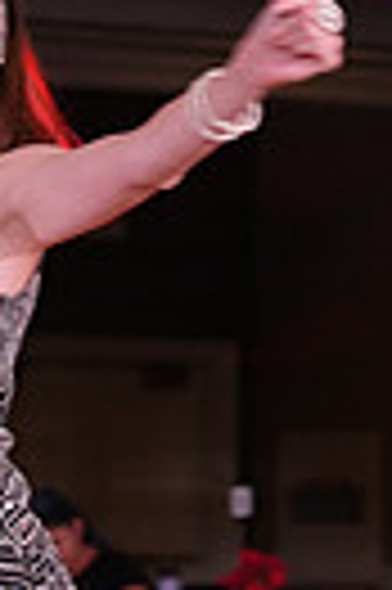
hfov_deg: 4.0
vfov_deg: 6.0
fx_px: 5584
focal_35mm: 341
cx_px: -457
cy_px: 883
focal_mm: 77
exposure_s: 1/200
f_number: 5
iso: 2000
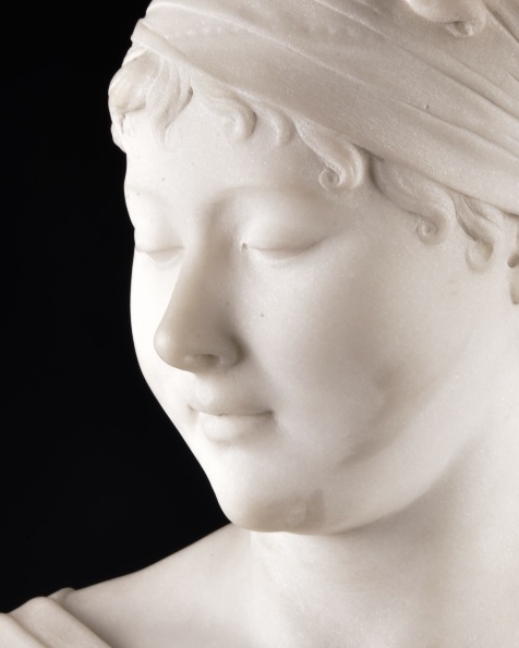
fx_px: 6183
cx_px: 334
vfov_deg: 6.0
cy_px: 225
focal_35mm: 322
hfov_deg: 4.8
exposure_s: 1/125
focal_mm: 170
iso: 400
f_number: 22
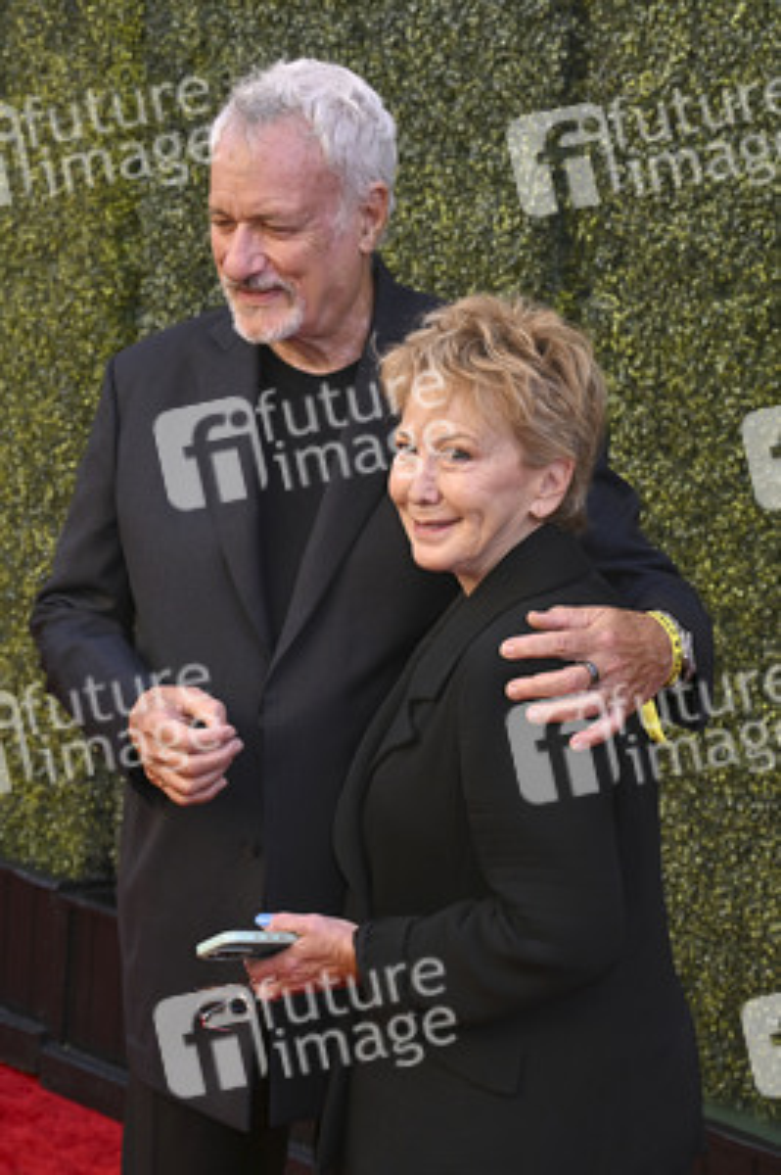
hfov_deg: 24.2
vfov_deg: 35.7
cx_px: 390
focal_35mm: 56
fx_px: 1825
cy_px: 588
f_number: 7.1
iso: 640
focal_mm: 56
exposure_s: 1/250
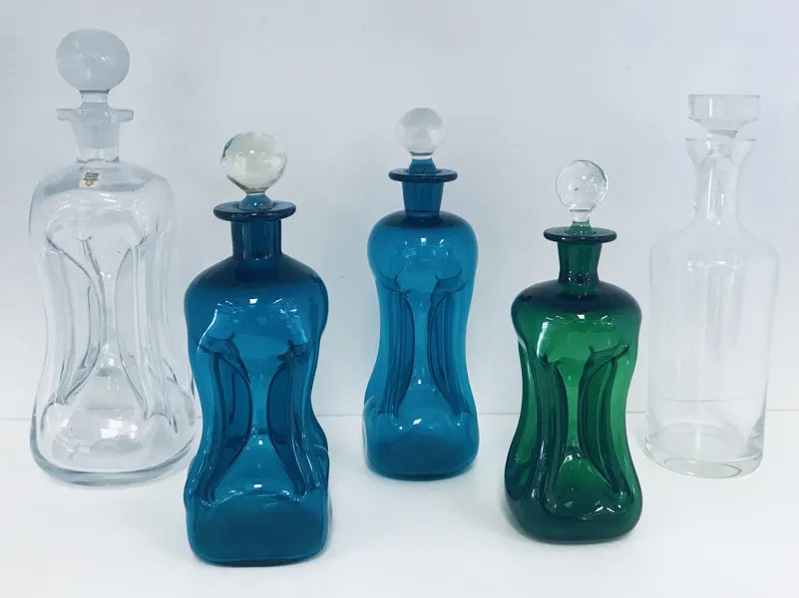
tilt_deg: -9.0
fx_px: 646
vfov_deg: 49.7
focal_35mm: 28
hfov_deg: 63.5
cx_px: 400
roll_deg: +1.2
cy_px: 299
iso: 32
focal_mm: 3.99
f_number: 1.8
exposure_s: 1/33
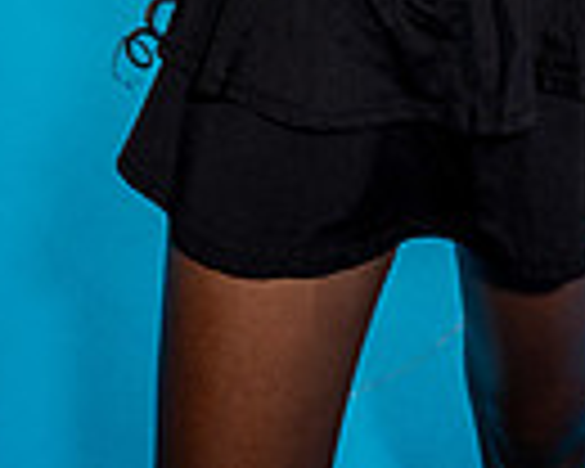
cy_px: -540
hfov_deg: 20.9
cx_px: 428
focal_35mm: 91
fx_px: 1576
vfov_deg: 13.7
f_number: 11
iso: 100
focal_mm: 28
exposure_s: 1/200
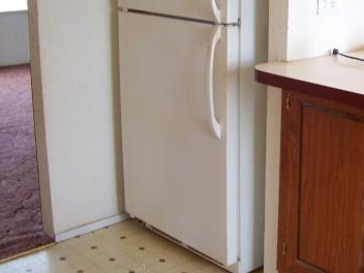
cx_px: 300
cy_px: 83
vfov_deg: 24.3
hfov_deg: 31.2
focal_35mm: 60
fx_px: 631
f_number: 2.8
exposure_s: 1/30
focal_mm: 5.85
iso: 100
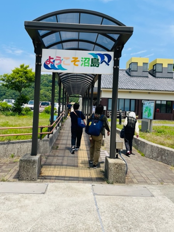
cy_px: 109
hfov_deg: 49.7
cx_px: 81
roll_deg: -1.3
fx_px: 188
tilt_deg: -4.0
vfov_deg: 63.4
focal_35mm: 28
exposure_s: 1/4016
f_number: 1.6
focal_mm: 5.1
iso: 50
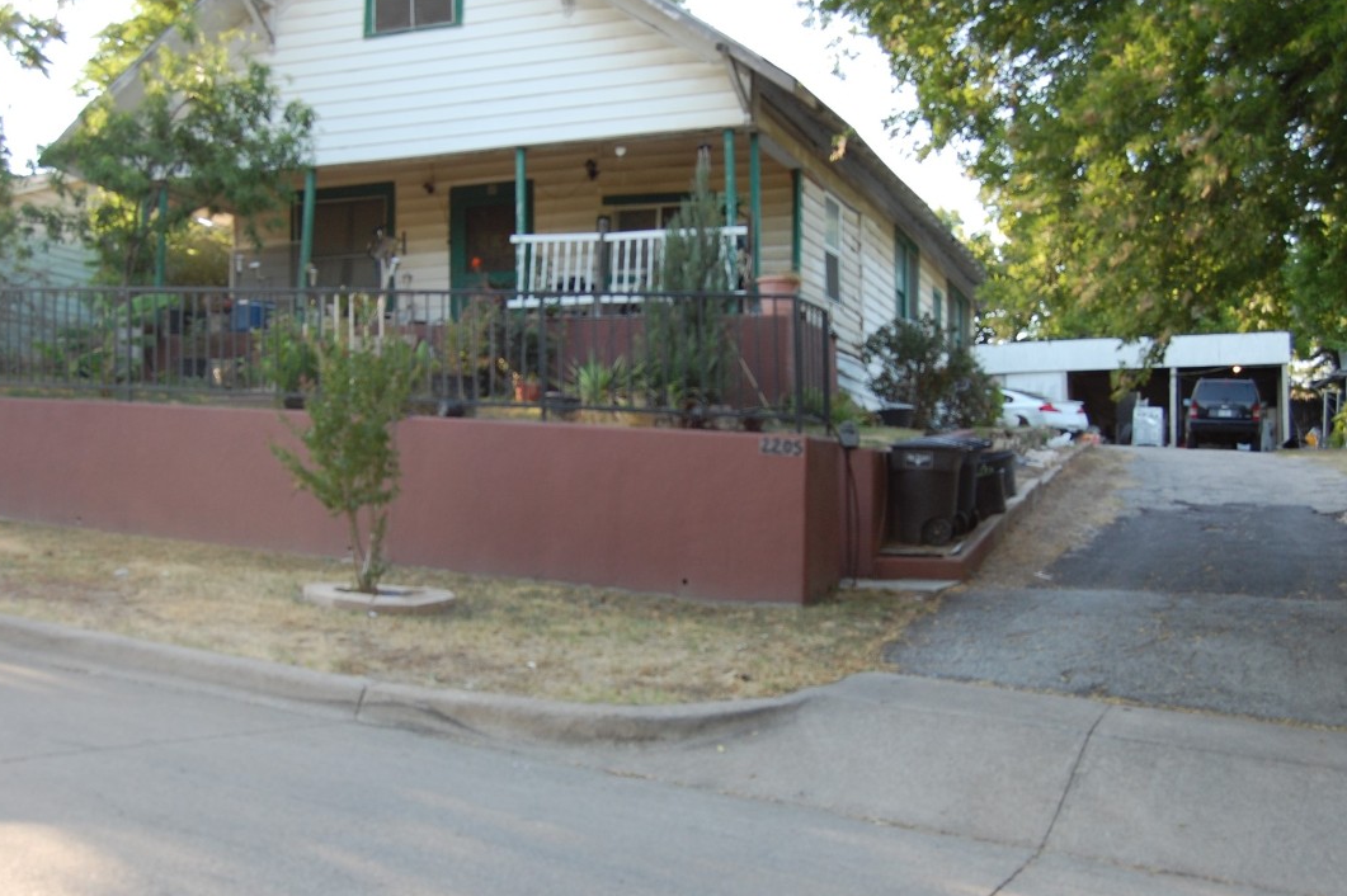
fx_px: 1404
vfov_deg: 35.4
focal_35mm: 38
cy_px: 470
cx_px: 658
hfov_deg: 51.3
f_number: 5.6
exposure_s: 1/125
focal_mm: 23
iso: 280
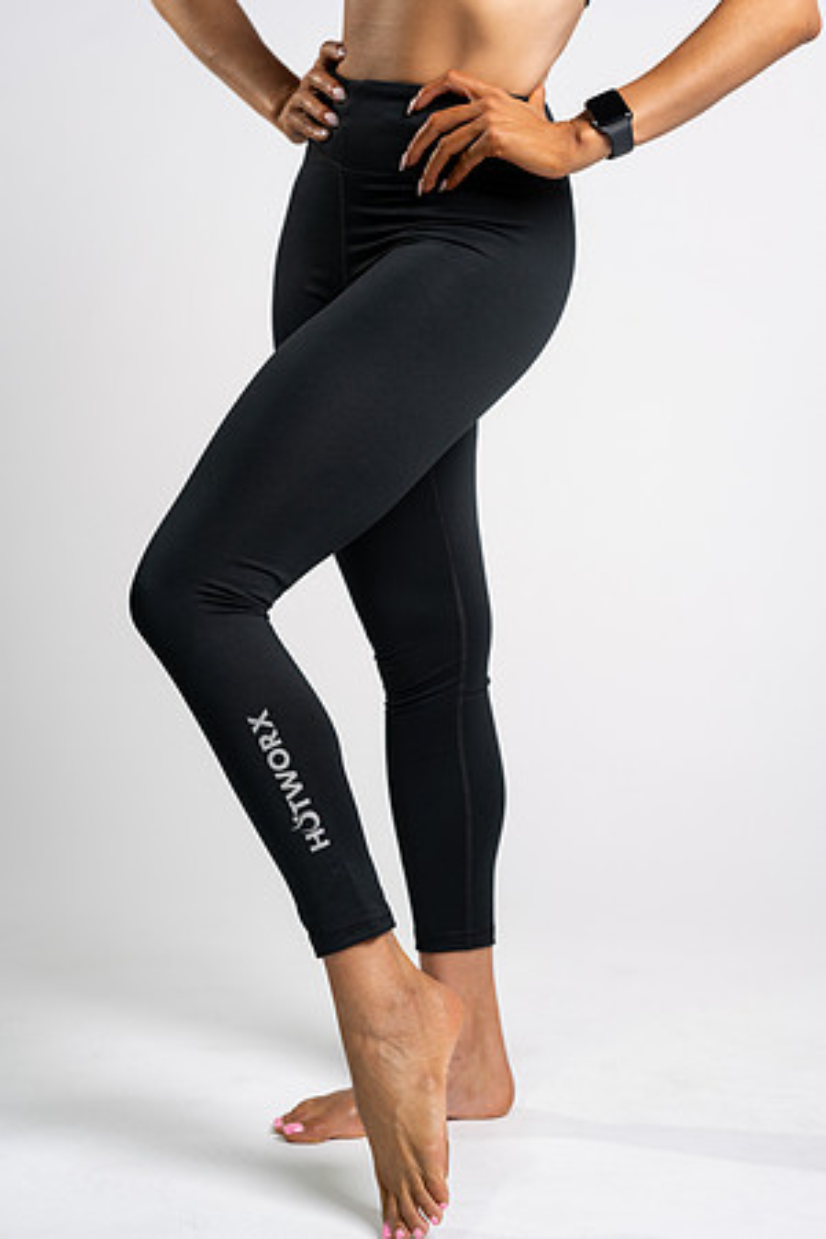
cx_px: 413
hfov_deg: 16.1
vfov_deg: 23.9
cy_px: 620
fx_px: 2925
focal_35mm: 85
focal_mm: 85
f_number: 4
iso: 200
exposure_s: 1/160
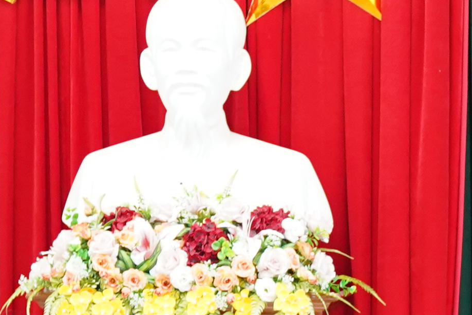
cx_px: 765
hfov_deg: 8.1
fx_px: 3252
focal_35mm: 248
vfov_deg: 5.5
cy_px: 485
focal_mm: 38
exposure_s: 1/40
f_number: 4
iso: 2000
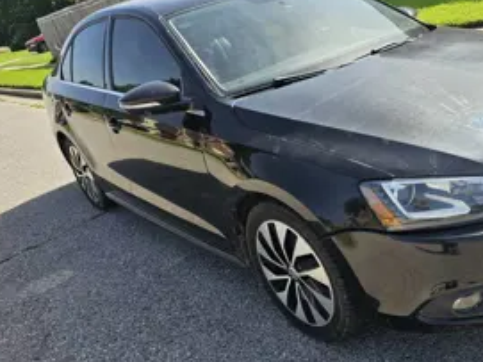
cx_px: 330
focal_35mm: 34
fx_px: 474
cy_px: 202
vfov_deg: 41.7
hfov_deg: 52.7
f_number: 1.7
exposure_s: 1/305
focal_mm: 6.3
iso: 10
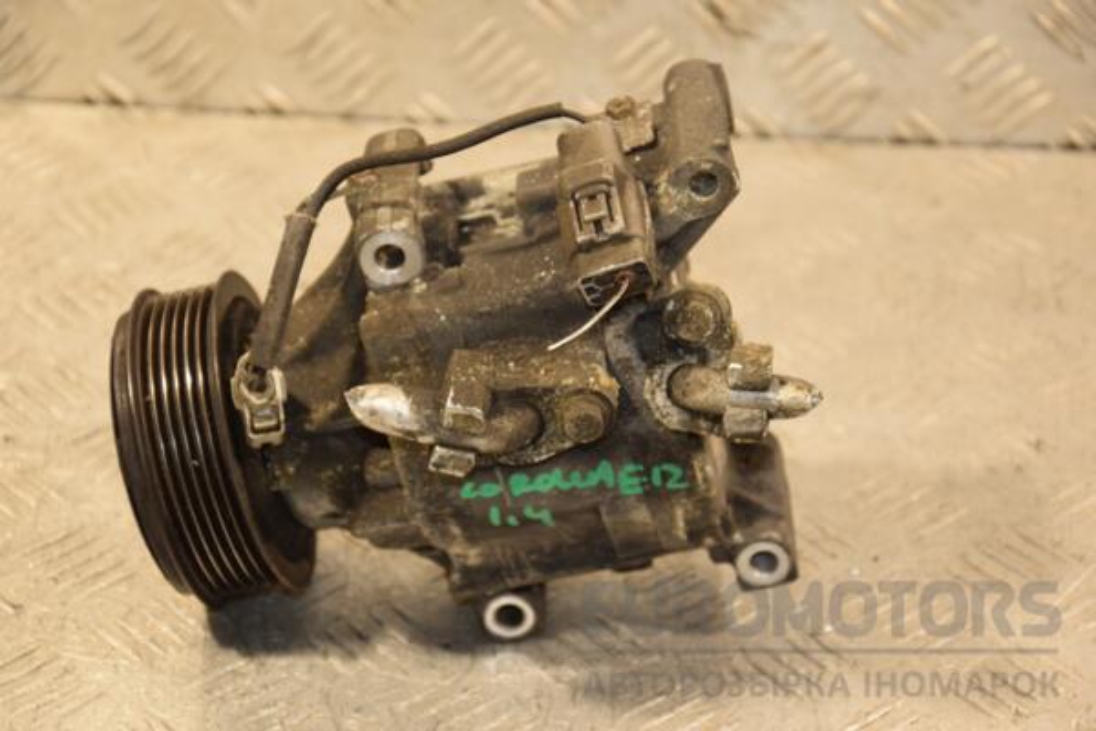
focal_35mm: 112
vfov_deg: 12.2
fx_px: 3425
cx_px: 548
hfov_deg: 18.2
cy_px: 366
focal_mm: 75
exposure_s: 1/80
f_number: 5.3
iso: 800
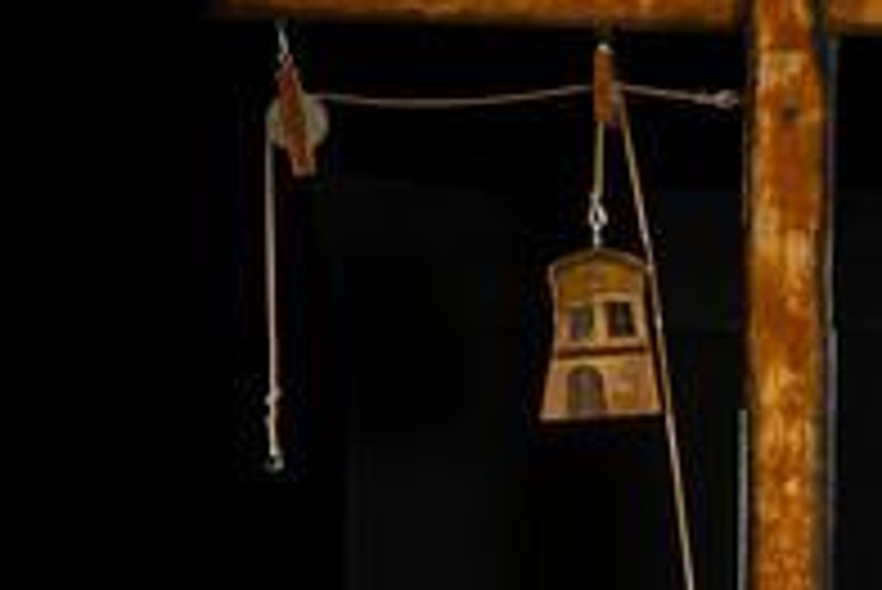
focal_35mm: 212
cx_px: 1494
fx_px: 5198
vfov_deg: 6.4
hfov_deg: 9.3
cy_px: 964
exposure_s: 1/125
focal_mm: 35
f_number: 8
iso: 2000
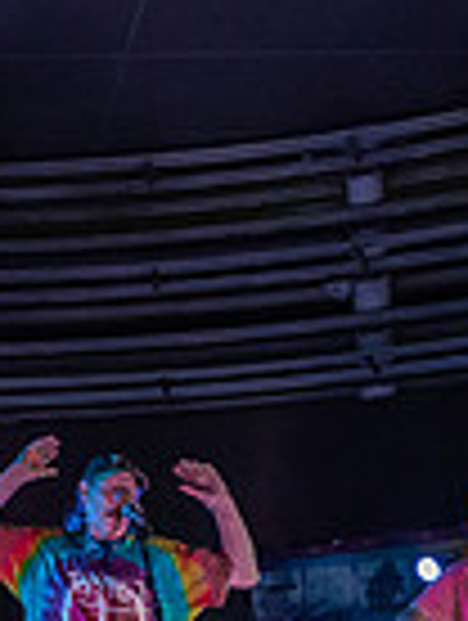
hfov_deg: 13.4
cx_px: -18
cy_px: 668
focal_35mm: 109
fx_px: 1959
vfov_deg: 17.5
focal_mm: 27
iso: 2500
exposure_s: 1/160
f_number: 5.6
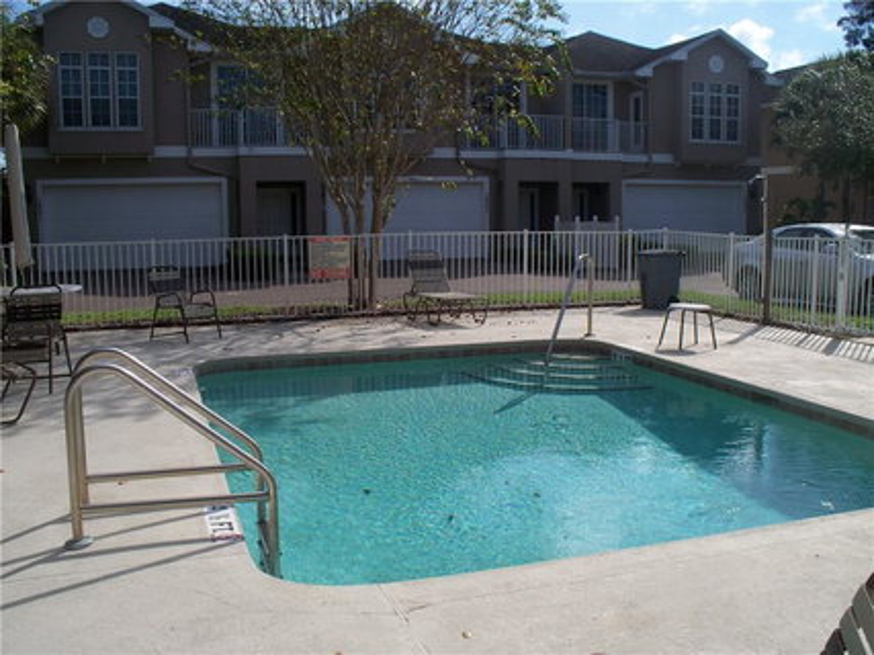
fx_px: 909
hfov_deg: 51.4
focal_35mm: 36
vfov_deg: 39.6
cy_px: 328
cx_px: 437
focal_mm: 7.54
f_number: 5
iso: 64
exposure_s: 1/500
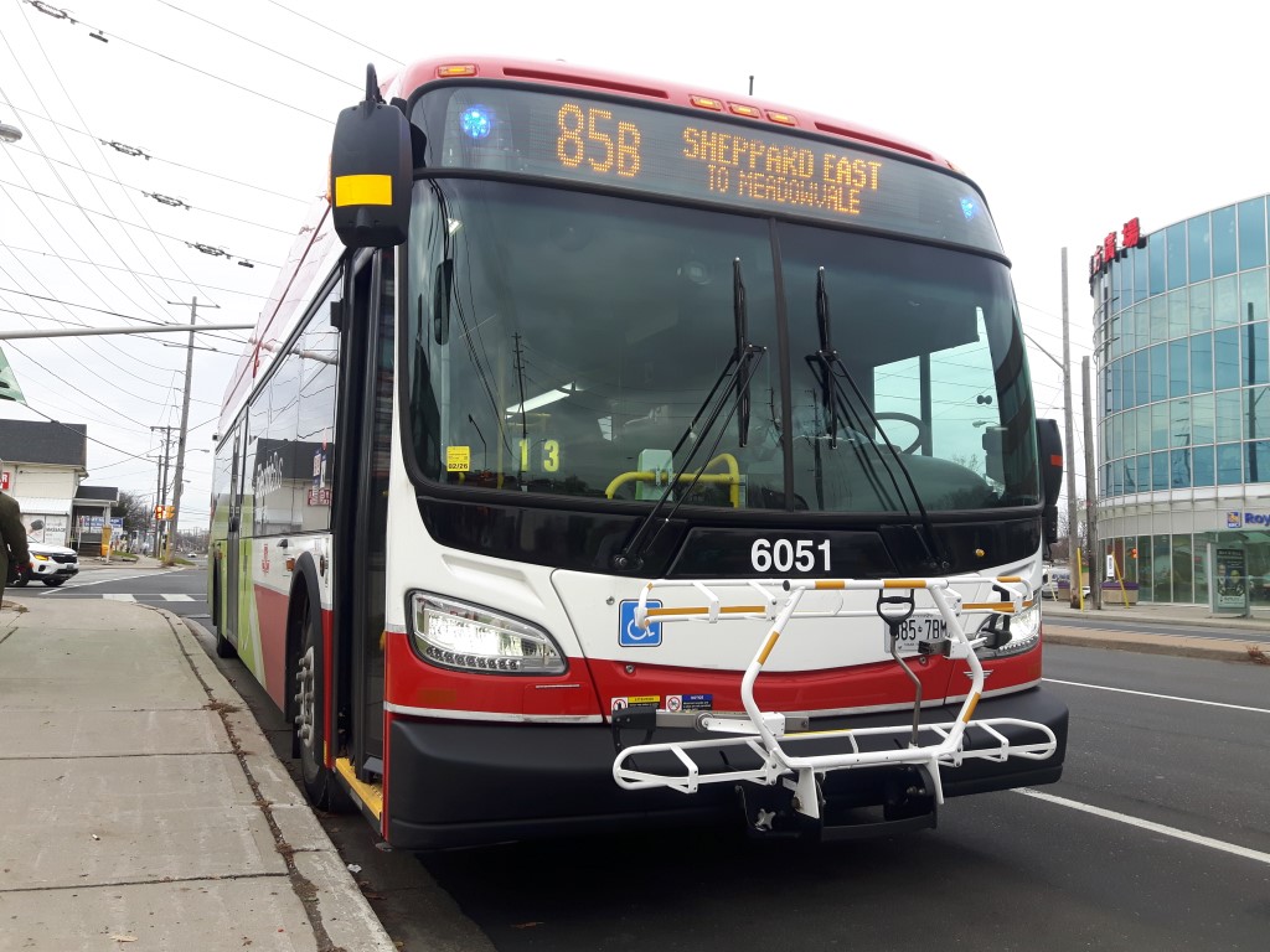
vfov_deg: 45.4
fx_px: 1137
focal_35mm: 31
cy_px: 476
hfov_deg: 58.4
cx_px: 635
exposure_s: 1/194
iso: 40
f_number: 1.9
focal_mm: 3.7
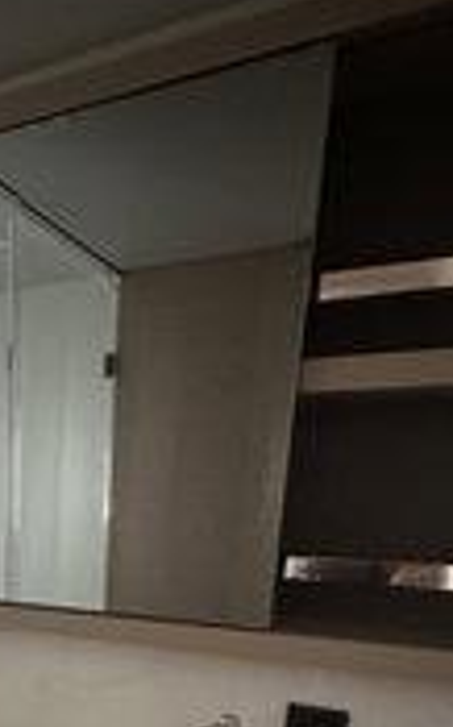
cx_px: 46
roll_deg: -0.7
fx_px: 673
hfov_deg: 35.1
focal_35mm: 34
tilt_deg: -16.3
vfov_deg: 48.3
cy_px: 702
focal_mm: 2.22
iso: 1250
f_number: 2.2
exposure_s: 1/34
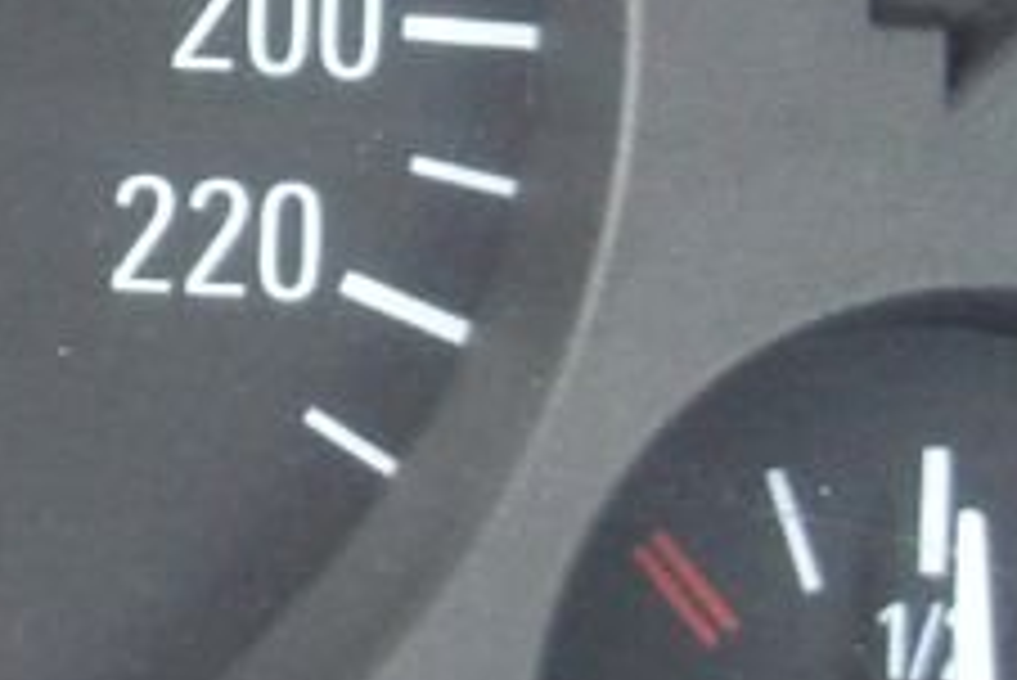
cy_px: -41
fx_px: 3590
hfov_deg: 15.3
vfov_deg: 10.7
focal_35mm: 127
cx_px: -338
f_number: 3
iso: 707
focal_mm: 4.9
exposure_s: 1/15
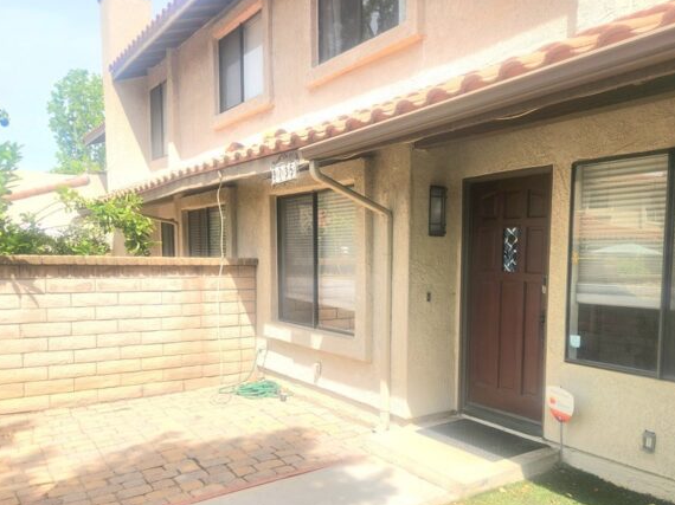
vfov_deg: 45.2
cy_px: 303
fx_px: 604
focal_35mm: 31
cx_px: 390
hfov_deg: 58.1
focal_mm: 5.4
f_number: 1.8
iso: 20
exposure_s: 1/1111
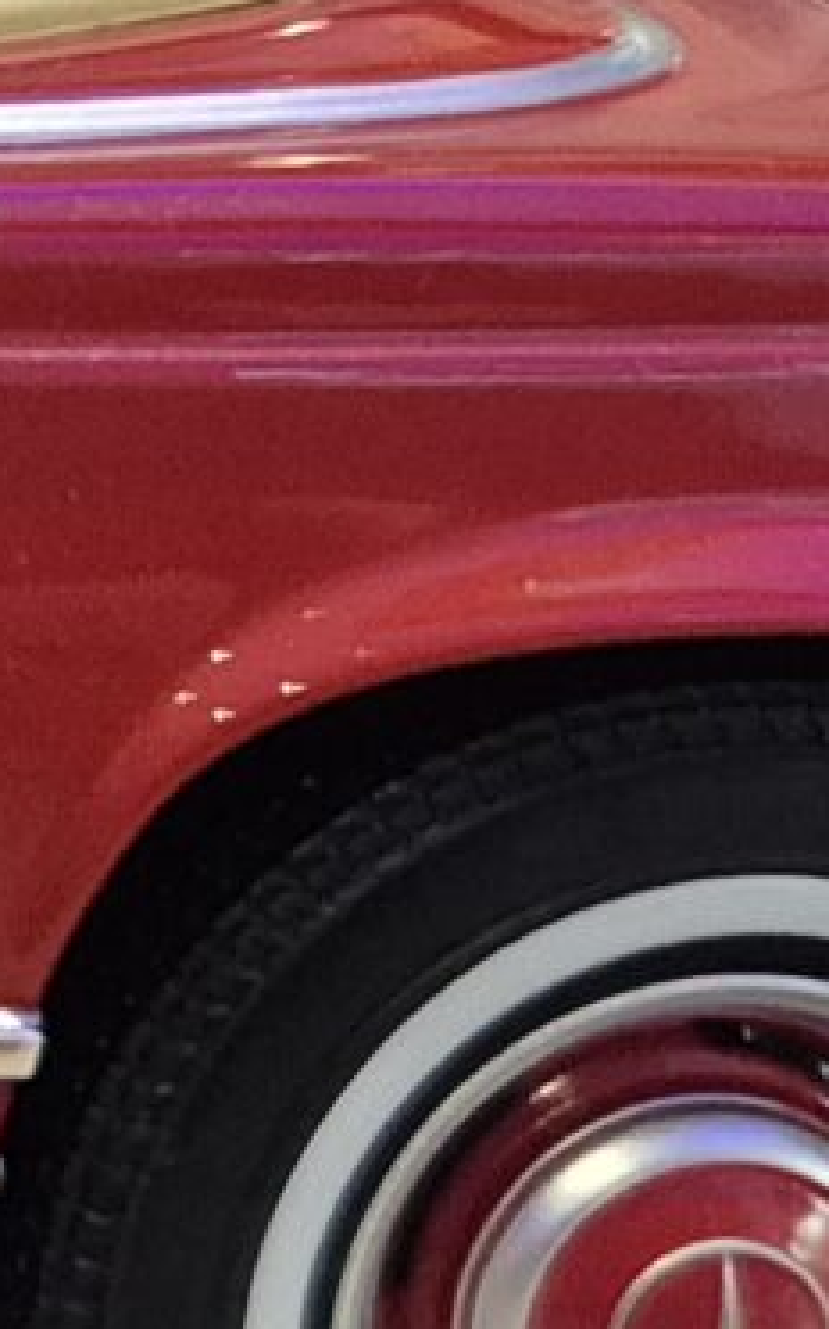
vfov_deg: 12.4
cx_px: -1508
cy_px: 279
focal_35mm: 168
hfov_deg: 7.1
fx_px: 6082
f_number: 1.8
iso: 1250
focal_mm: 5.4
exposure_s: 1/100
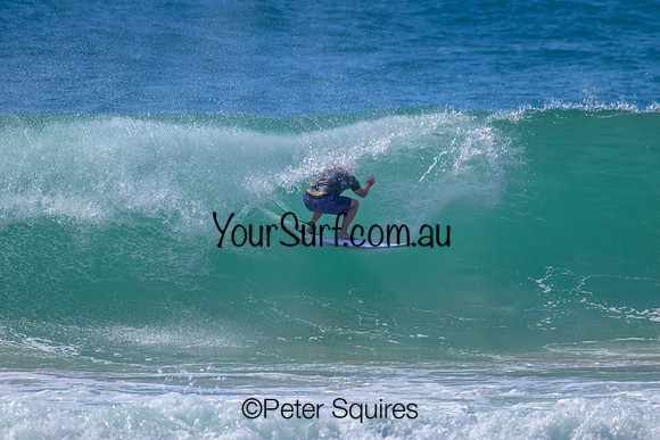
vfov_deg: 1.7
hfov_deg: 2.6
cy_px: 220
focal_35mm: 800
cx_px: 330
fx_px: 14669
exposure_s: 1/2000
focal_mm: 800
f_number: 11
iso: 800
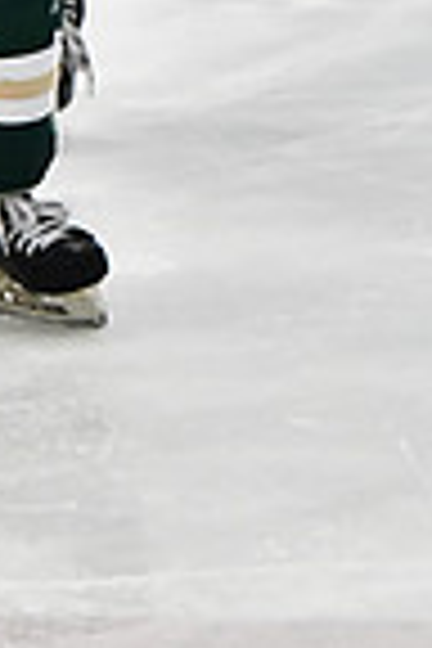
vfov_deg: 2.6
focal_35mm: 785
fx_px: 14129
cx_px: 11
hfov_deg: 1.8
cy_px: -648
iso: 8000
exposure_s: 1/1250
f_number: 2.8
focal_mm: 130
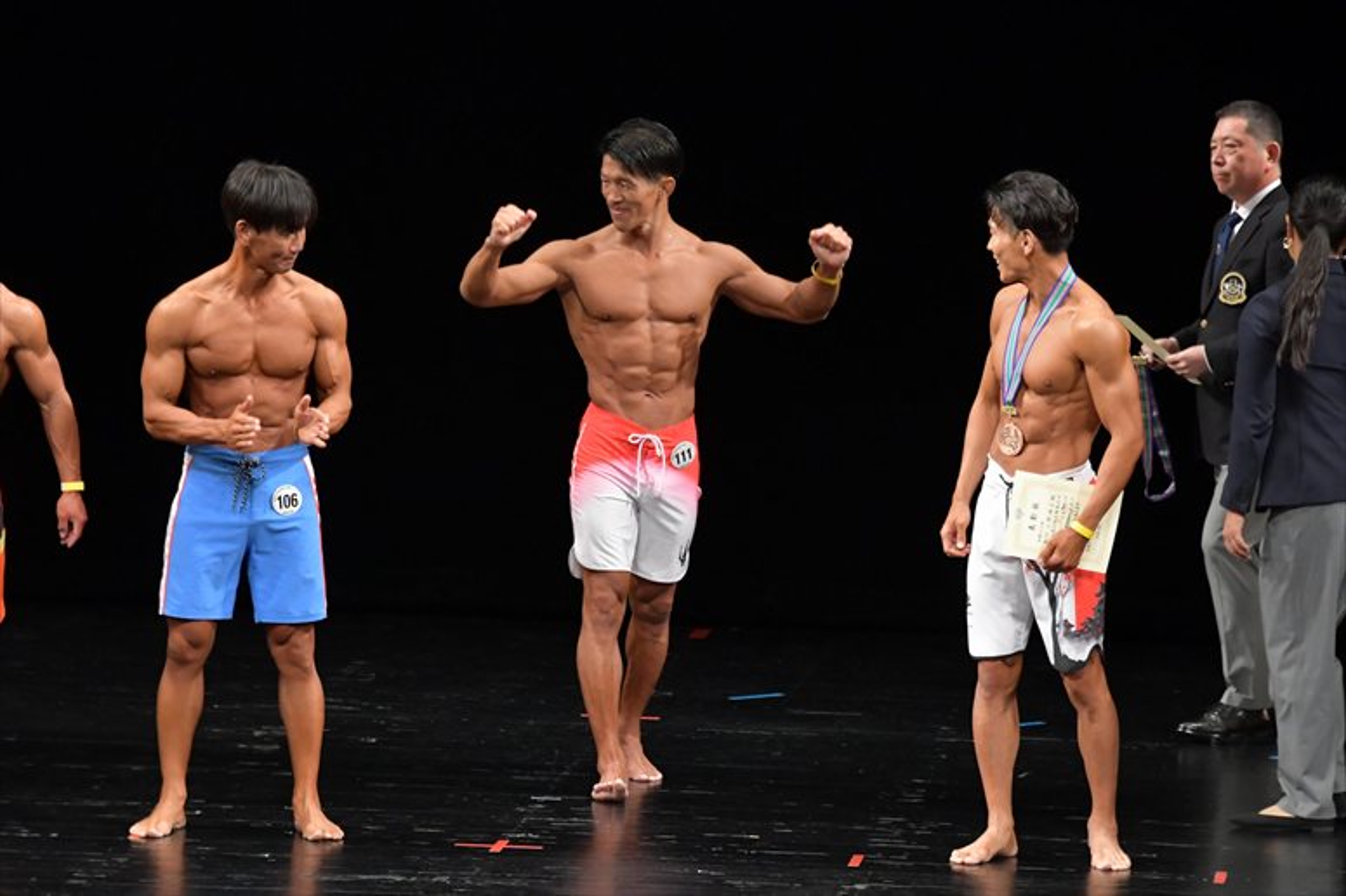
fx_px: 9530
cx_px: 673
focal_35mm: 255
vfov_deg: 5.4
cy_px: 448
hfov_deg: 8.1
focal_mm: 170
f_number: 5.6
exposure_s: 1/400
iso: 3200
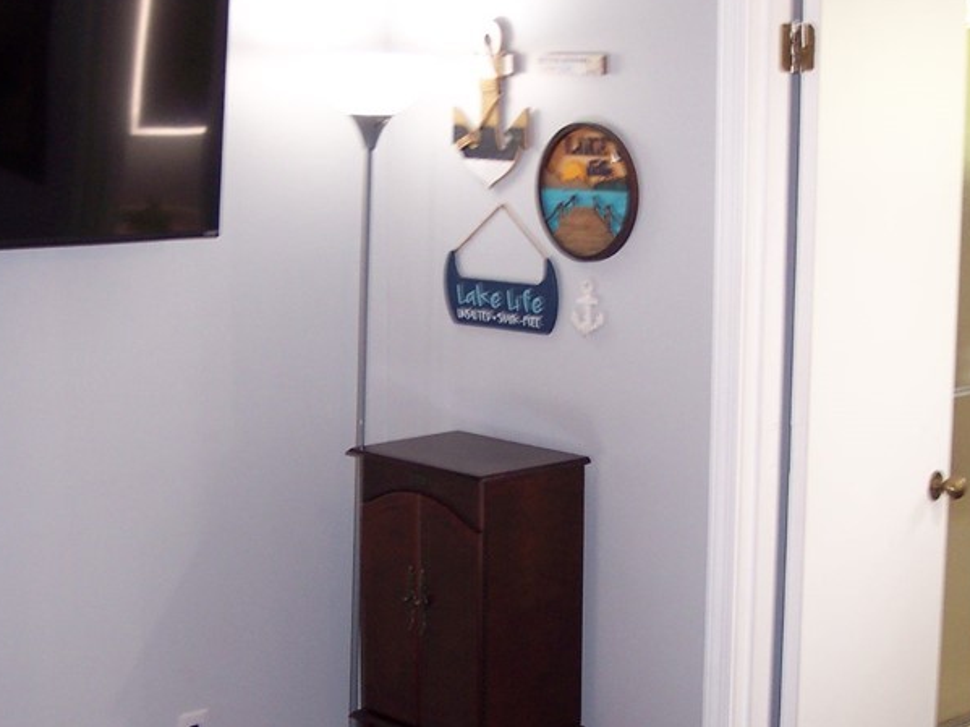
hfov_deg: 29.8
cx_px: 444
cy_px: 470
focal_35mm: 65
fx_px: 1821
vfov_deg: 22.5
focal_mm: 8
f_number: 2.8
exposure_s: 1/30
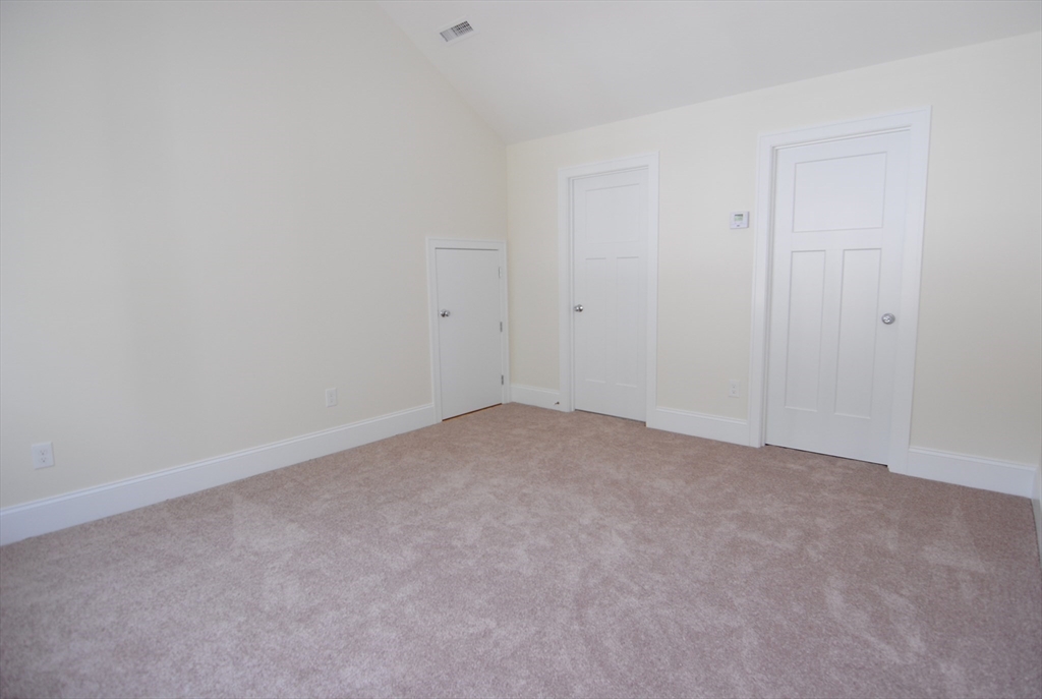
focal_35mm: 20
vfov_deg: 63.4
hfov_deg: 85.3
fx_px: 565
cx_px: 521
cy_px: 350
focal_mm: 13
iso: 200
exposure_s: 1/50
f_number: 3.5
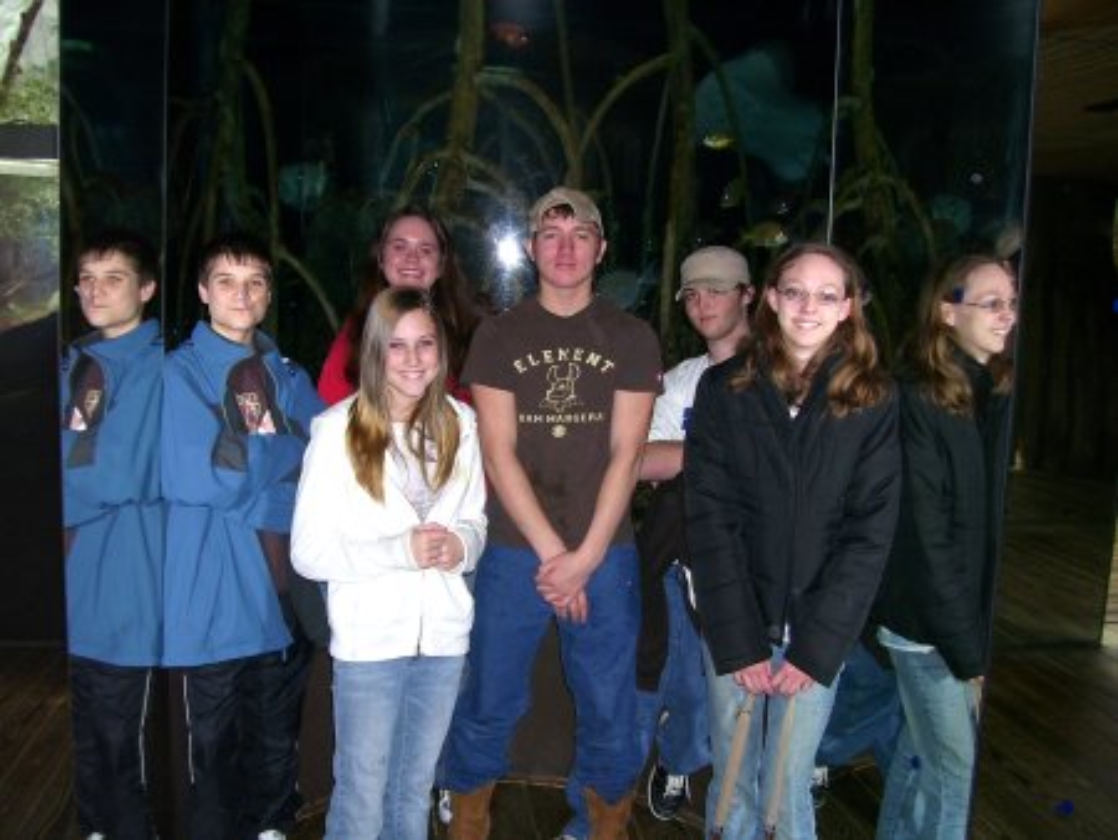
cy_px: 420
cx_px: 559
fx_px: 1099
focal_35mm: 34
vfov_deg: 41.8
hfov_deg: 53.9
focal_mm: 5.6
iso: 80
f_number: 2.7
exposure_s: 1/60
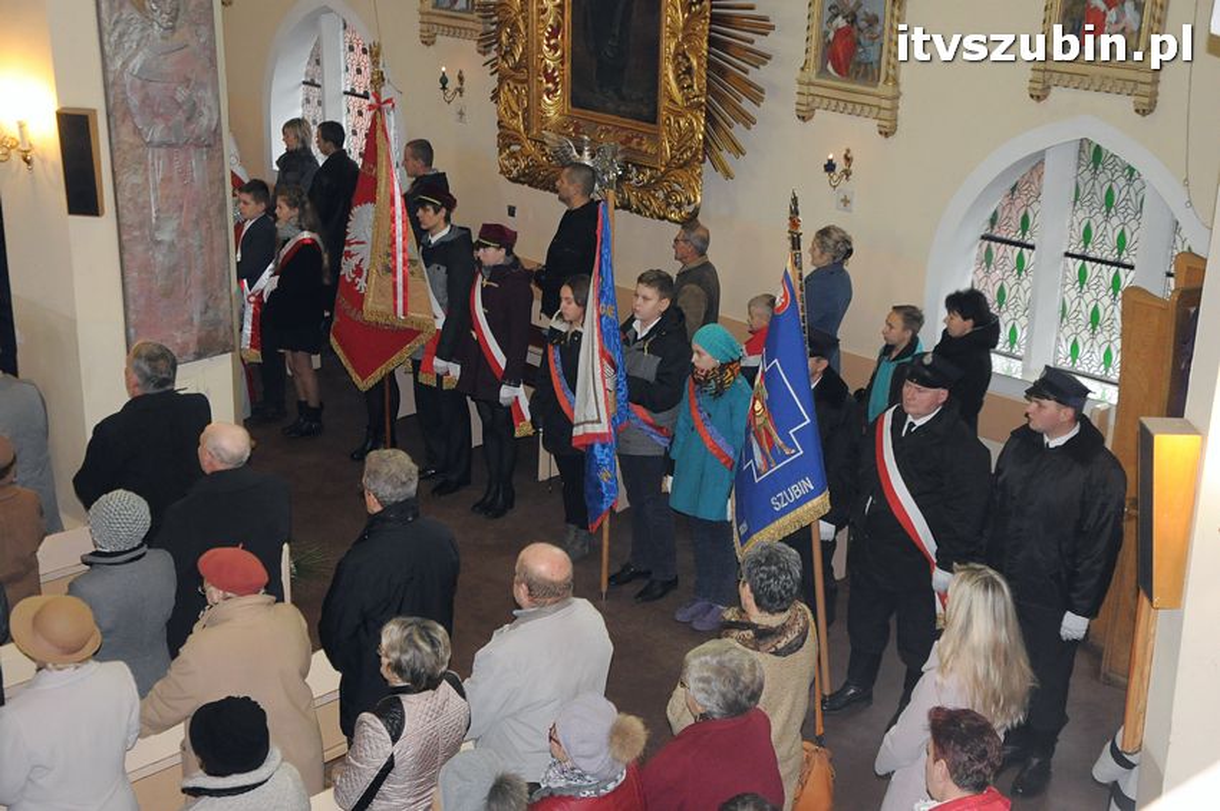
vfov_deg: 25.7
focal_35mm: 52
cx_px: 610
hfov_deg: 37.9
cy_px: 406
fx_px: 1777
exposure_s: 1/60
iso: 1600
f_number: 5
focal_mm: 35
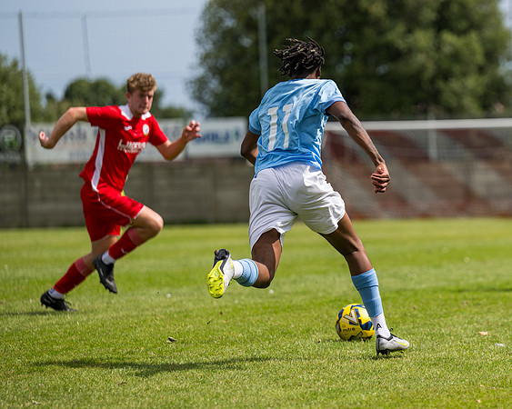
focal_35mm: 228
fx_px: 3459
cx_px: 376
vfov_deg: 6.8
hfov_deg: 8.5
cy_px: 187
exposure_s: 1/4000
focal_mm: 150
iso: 125
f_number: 2.8
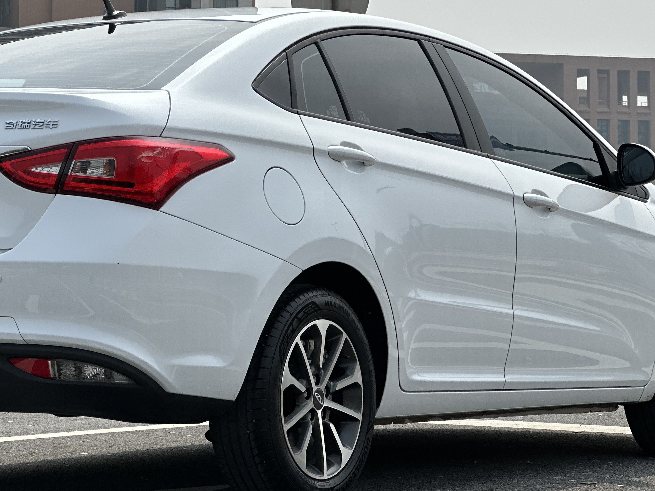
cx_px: 232
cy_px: 168
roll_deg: -0.2
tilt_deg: +4.6
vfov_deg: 11.4
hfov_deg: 15.1
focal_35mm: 130
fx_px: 2460
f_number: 2.8
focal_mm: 9
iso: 32
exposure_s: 1/1309
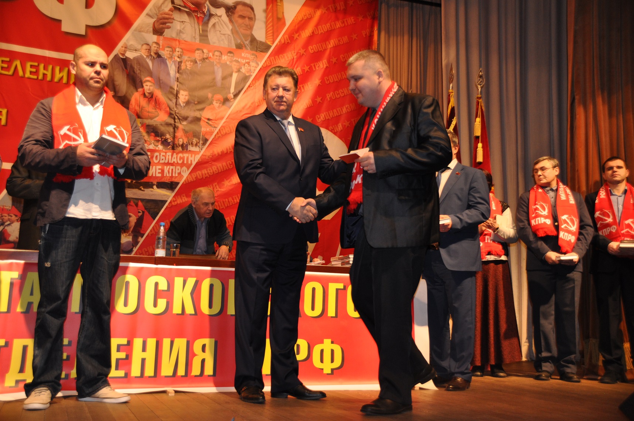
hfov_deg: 49.6
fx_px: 686
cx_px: 317
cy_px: 210
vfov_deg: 34.1
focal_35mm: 39
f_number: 3.8
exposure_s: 1/125
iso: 640
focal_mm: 26
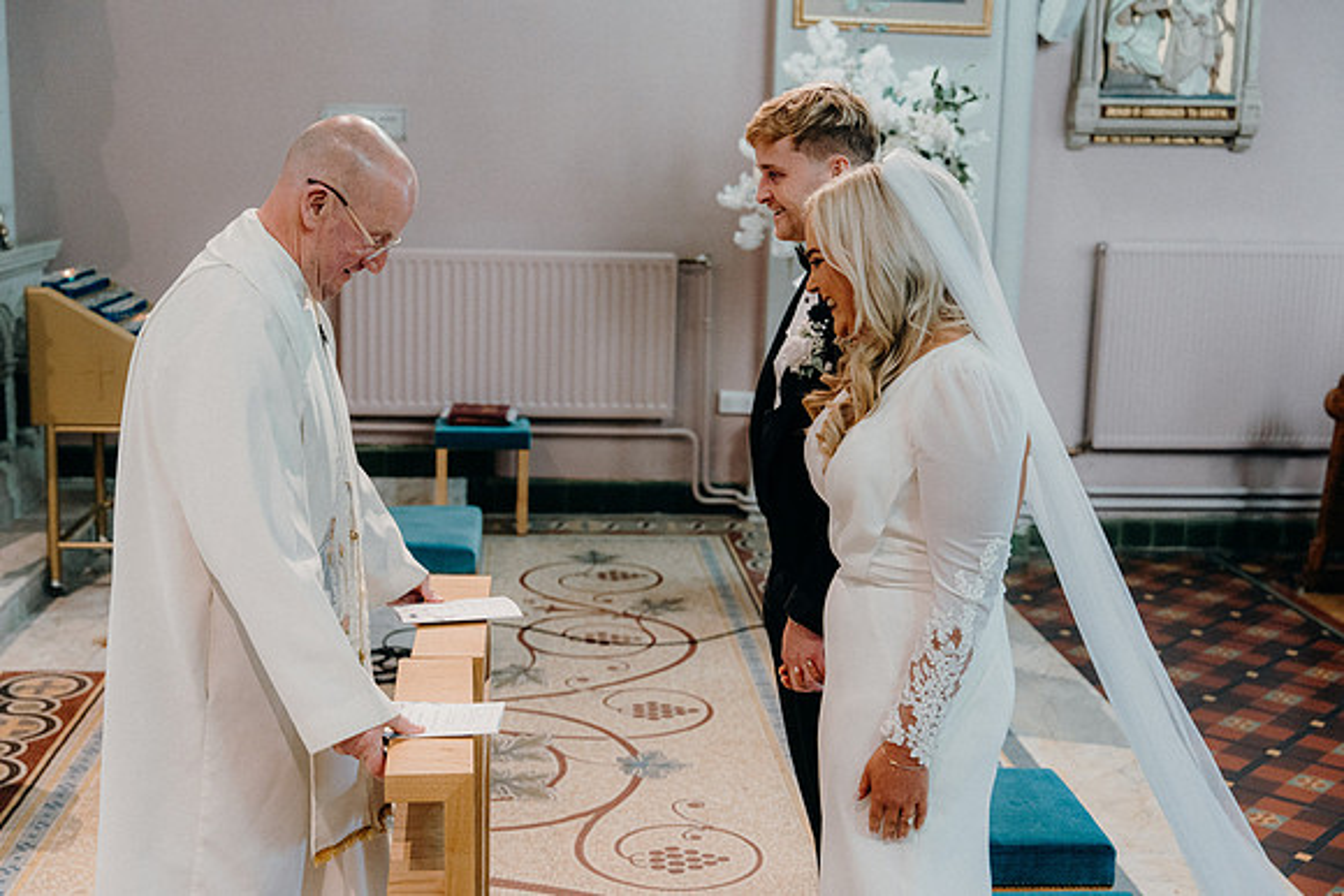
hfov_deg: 42.7
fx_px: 1718
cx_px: 672
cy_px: 448
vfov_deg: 29.3
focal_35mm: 46
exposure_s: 1/160
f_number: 3.5
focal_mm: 46
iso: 3200
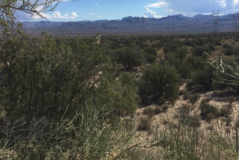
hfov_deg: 49.5
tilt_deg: -6.1
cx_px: 130
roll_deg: +1.6
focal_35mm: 39
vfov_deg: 33.9
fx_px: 259
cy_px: 52
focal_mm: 4.15
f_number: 2.2
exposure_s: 1/3049
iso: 32
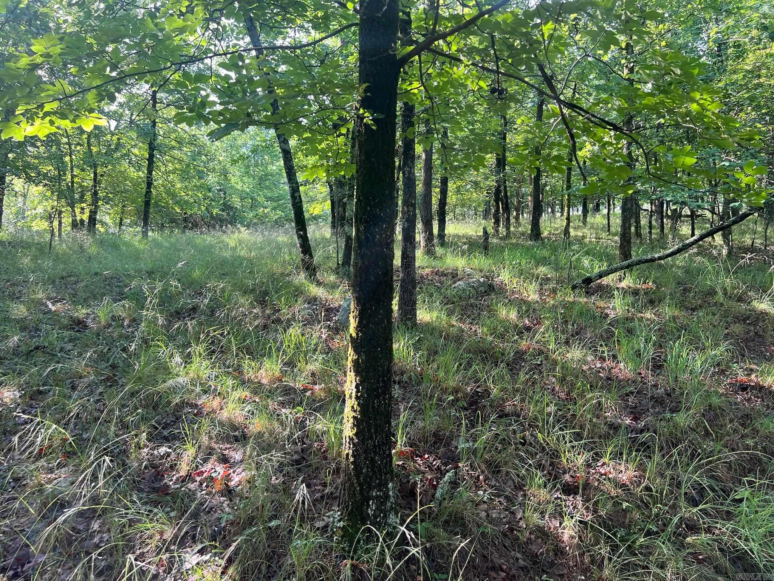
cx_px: 387
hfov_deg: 67.3
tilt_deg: +4.0
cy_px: 290
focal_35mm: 26
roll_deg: -2.2
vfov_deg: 53.1
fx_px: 581
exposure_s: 1/121
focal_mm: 5.7
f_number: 1.5
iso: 50
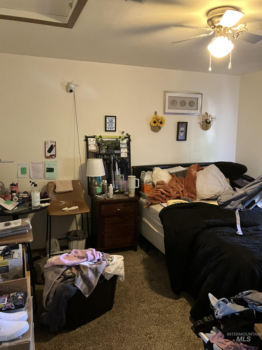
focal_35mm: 28
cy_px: 175
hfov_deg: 49.7
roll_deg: -1.1
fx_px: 283
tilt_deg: -7.5
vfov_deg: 63.4
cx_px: 131
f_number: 1.8
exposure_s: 1/24
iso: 640
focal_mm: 3.99
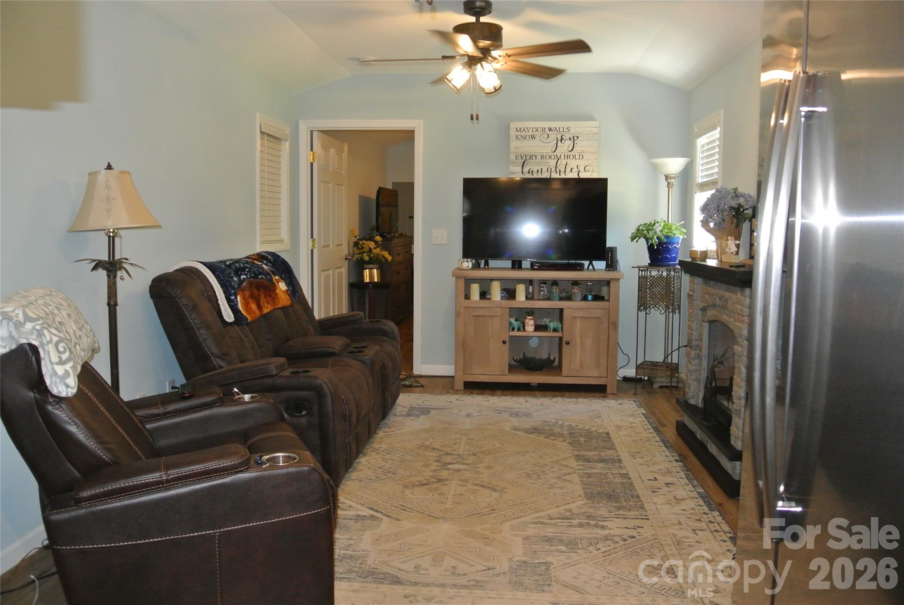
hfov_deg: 67.3
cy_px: 302
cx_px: 452
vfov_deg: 48.0
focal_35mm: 27
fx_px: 679
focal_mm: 10
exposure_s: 1/60
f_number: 3.5
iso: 800
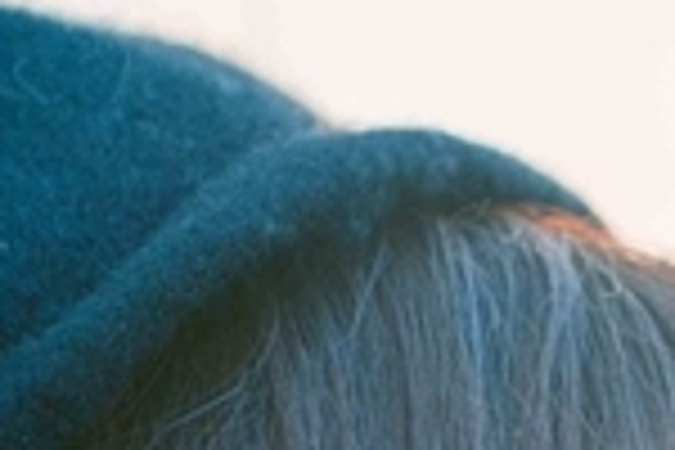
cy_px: 1519
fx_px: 7481
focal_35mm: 399
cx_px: 994
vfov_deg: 3.3
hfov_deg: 5.1
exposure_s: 1/200
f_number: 2.8
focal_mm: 50
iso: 100
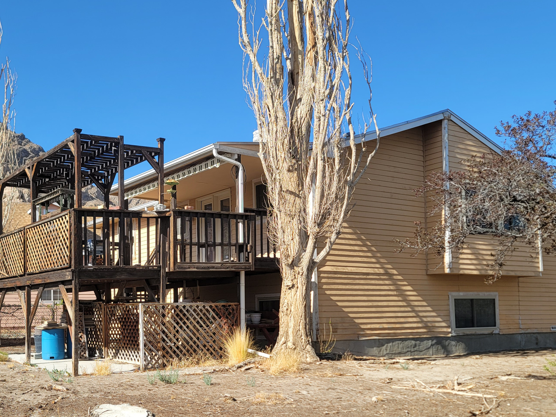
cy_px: 282
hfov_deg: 47.3
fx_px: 626
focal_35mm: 39
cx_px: 196
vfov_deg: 36.4
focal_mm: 7
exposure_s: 1/699
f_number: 1.8
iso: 20
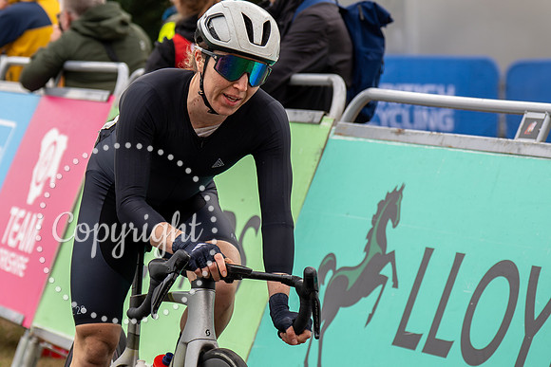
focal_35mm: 230
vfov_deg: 6.0
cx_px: 210
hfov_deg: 9.0
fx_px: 3516
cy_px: 21
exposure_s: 1/1000
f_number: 3.5
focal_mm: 85
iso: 250
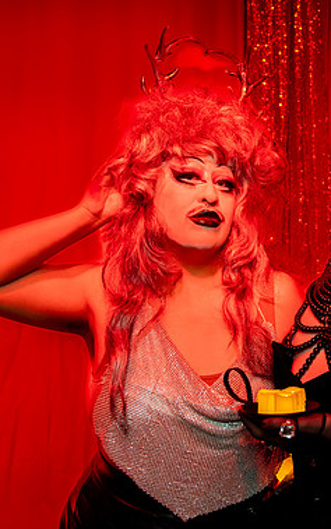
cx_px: 309
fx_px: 1039
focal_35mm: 72
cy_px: 221
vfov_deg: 28.5
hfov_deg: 17.8
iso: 4000
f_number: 4.5
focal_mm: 38
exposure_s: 1/250
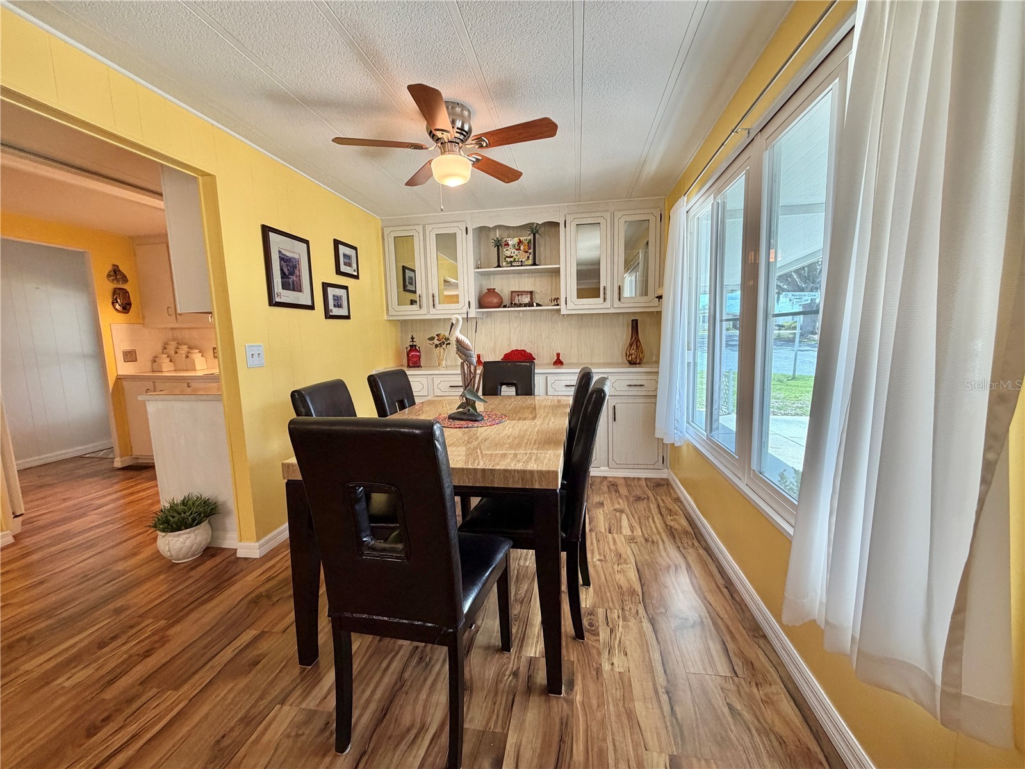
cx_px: 512
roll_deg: +1.6
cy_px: 384
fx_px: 415
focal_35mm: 14
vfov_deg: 85.7
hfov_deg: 102.1
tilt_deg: -6.2
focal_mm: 2.22
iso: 250
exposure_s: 1/120
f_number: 2.2
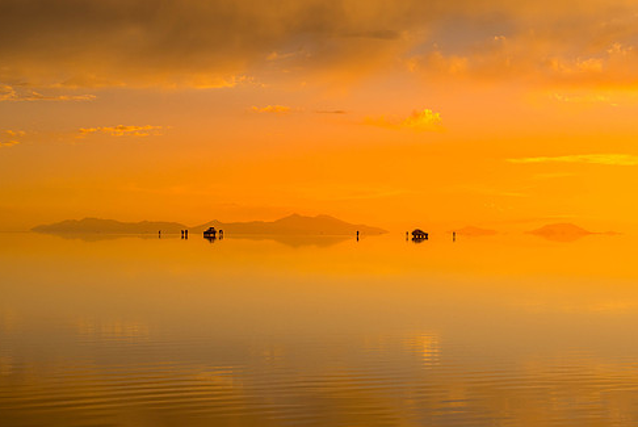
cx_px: 319
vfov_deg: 15.9
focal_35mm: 86
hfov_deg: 23.6
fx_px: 1525
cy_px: 200
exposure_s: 1/500
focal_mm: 71
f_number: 8
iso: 320
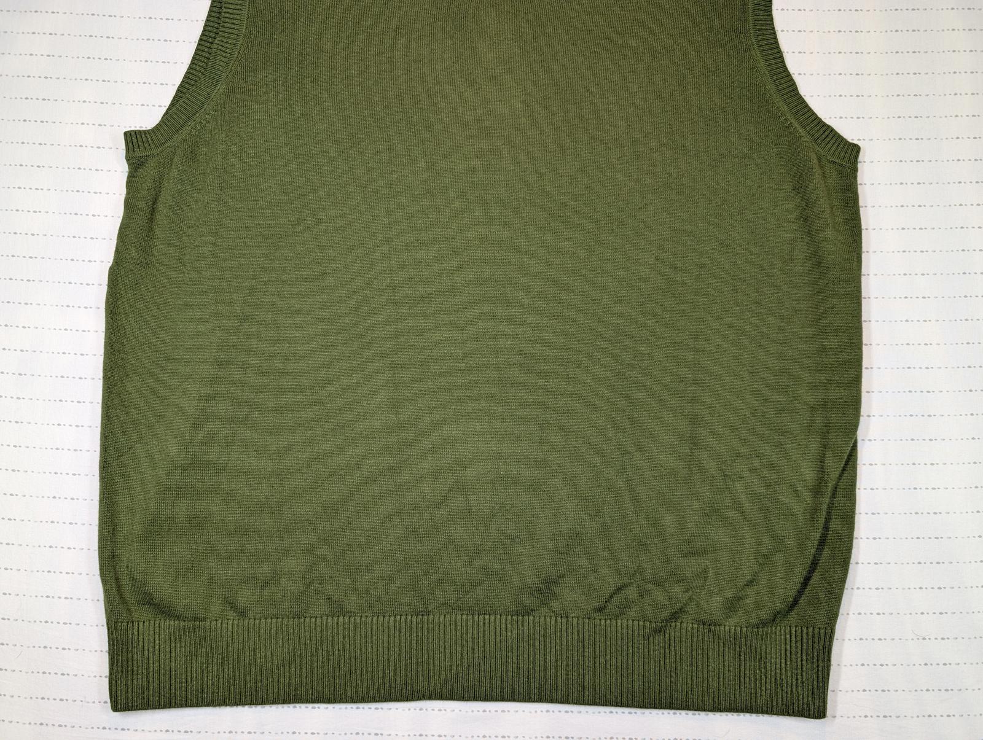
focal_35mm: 24
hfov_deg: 71.5
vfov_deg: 56.9
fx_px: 683
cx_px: 492
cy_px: 370
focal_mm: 6.9
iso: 58
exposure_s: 1/120
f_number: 1.68
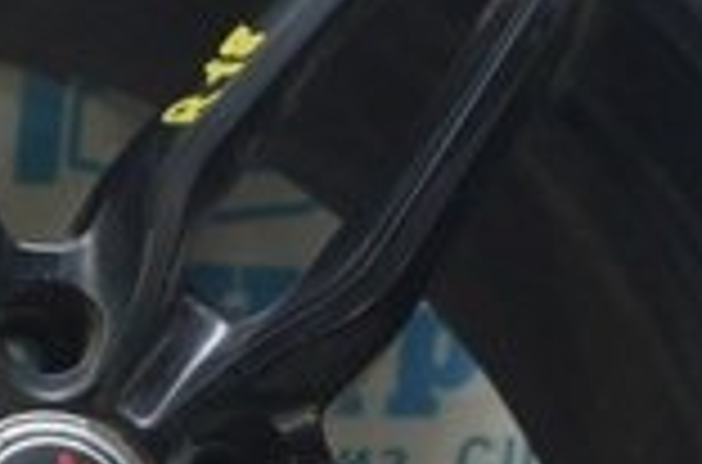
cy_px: 286
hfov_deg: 8.8
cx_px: -1138
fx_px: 4030
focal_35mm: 207
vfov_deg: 6.6
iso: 400
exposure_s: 1/20
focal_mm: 21
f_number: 5.6
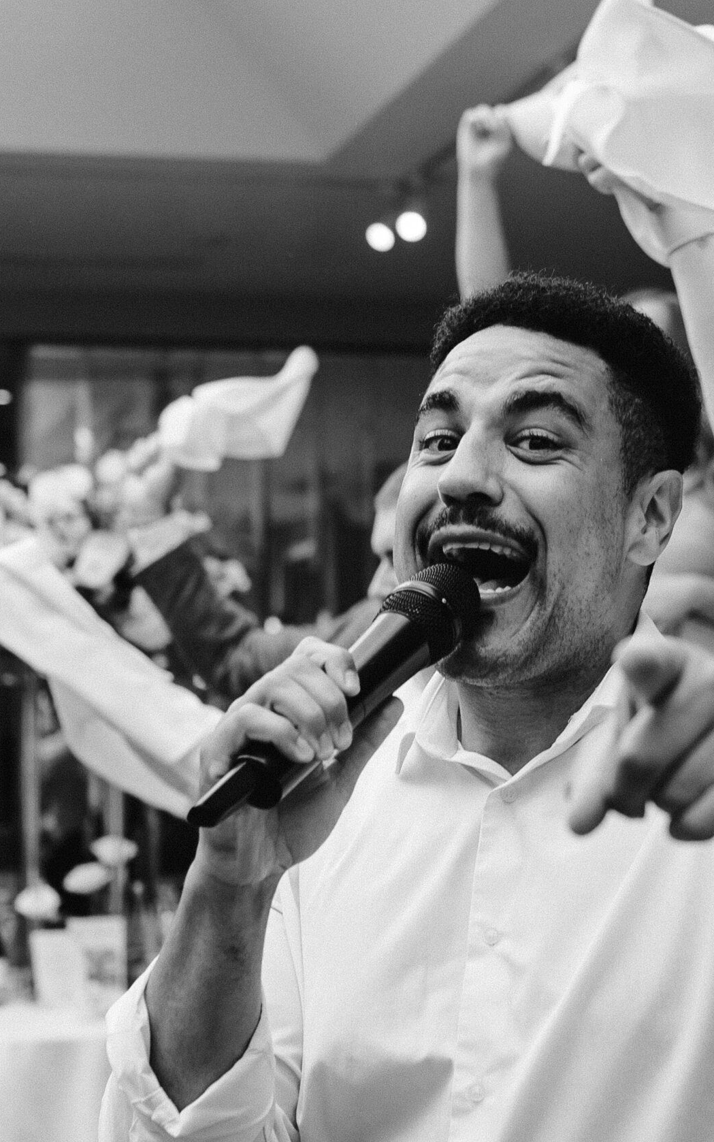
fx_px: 2833
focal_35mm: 91
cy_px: 609
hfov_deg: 14.3
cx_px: 491
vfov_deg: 22.8
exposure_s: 1/500
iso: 200
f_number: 2.8
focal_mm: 35
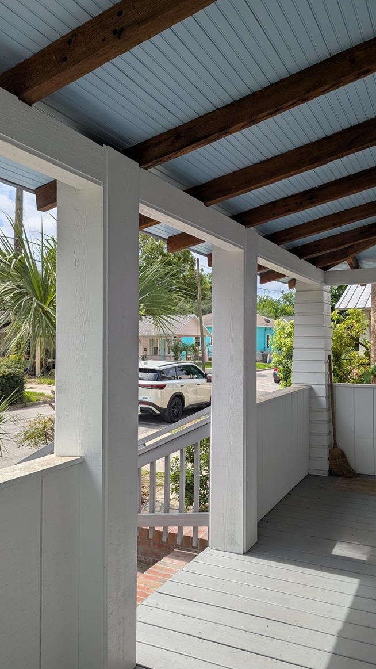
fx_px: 479
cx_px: 218
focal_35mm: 27
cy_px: 339
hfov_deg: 42.8
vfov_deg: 69.9
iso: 40
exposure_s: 1/2217
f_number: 1.85
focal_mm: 6.81
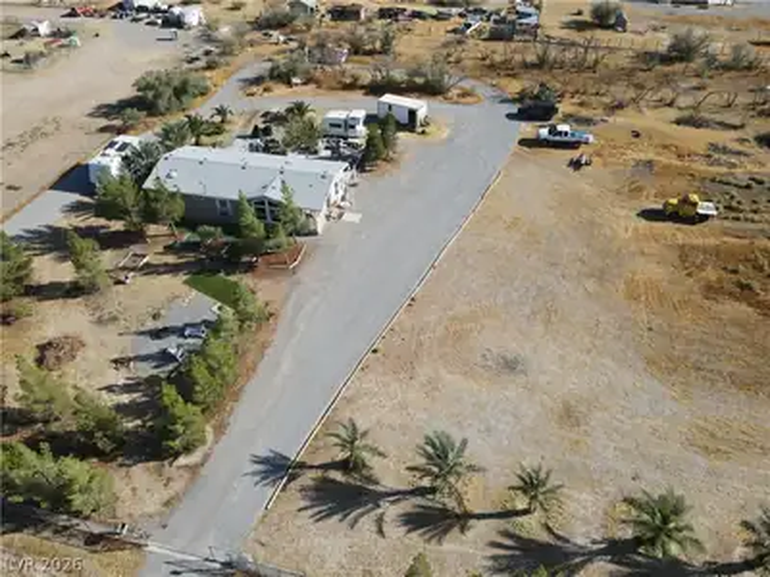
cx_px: 385
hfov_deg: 71.6
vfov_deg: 56.8
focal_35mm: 24
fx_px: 534
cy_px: 288
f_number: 2.8
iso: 100
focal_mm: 4.5
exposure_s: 1/640
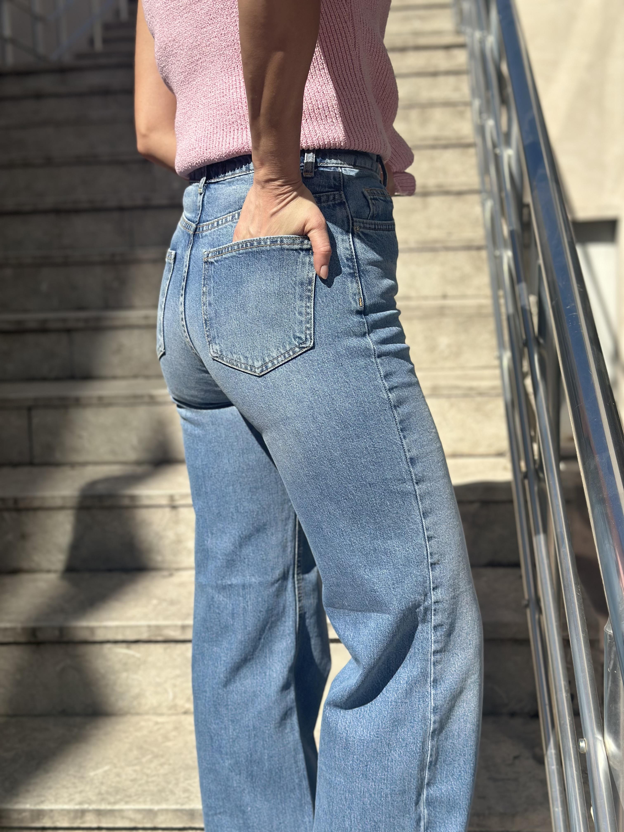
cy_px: 416
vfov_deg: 39.7
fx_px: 1154
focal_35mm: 48
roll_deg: +1.4
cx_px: 312
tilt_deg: -7.9
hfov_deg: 30.3
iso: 100
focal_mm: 6.86
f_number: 1.78
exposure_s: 1/8197
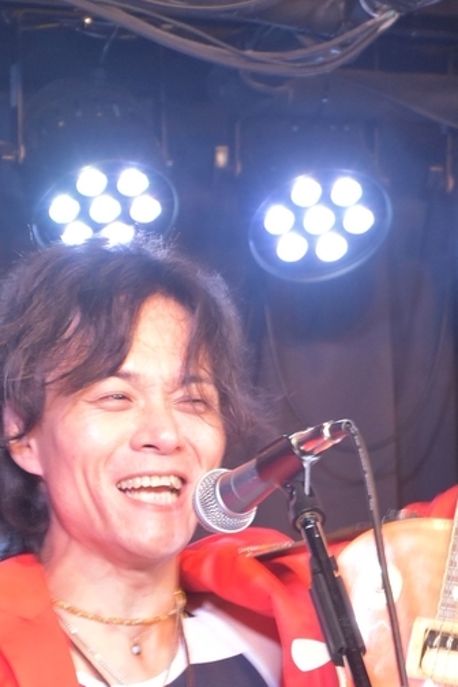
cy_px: 692
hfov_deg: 4.9
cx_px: 228
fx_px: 5324
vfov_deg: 7.4
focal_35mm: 279
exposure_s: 1/60
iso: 1100
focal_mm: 78
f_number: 5.3
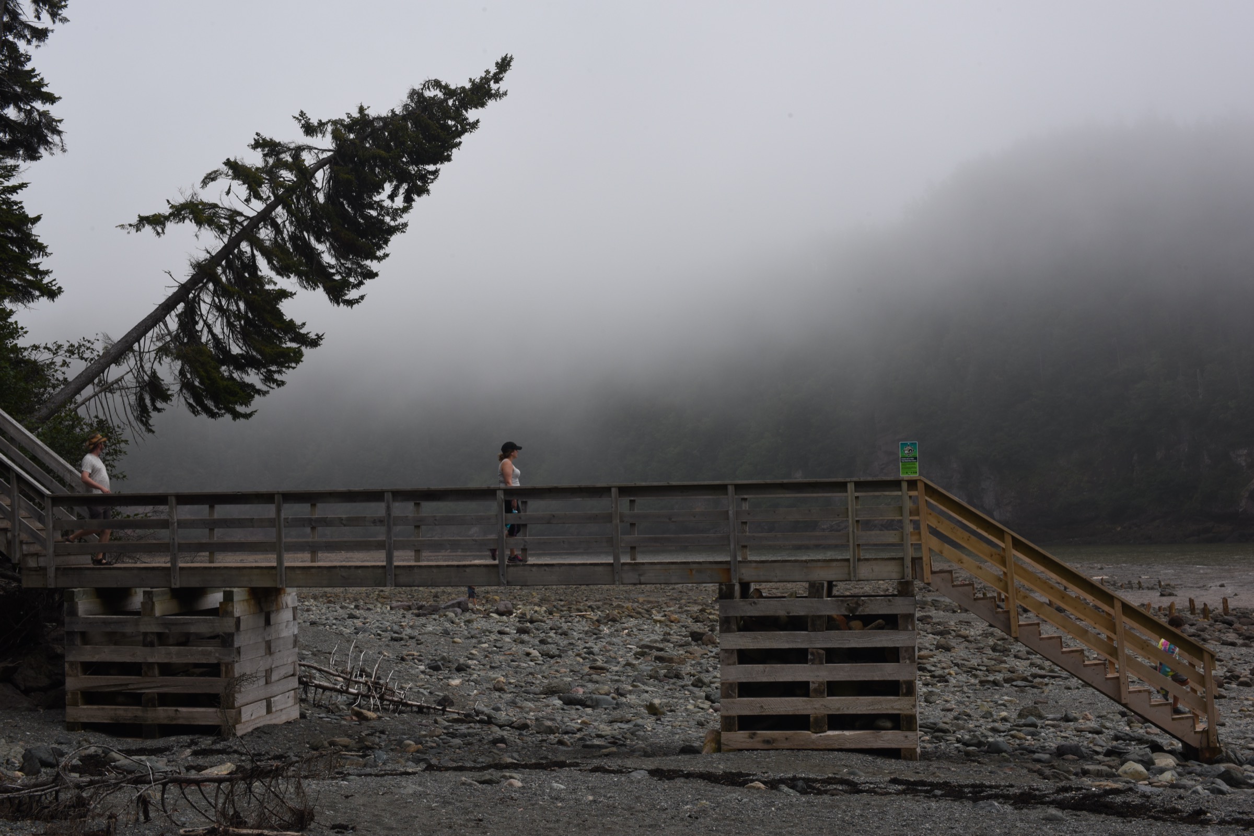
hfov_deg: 39.6
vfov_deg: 27.0
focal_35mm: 50
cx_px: 627
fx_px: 1742
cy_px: 418
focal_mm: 50
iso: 200
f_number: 16
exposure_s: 1/125
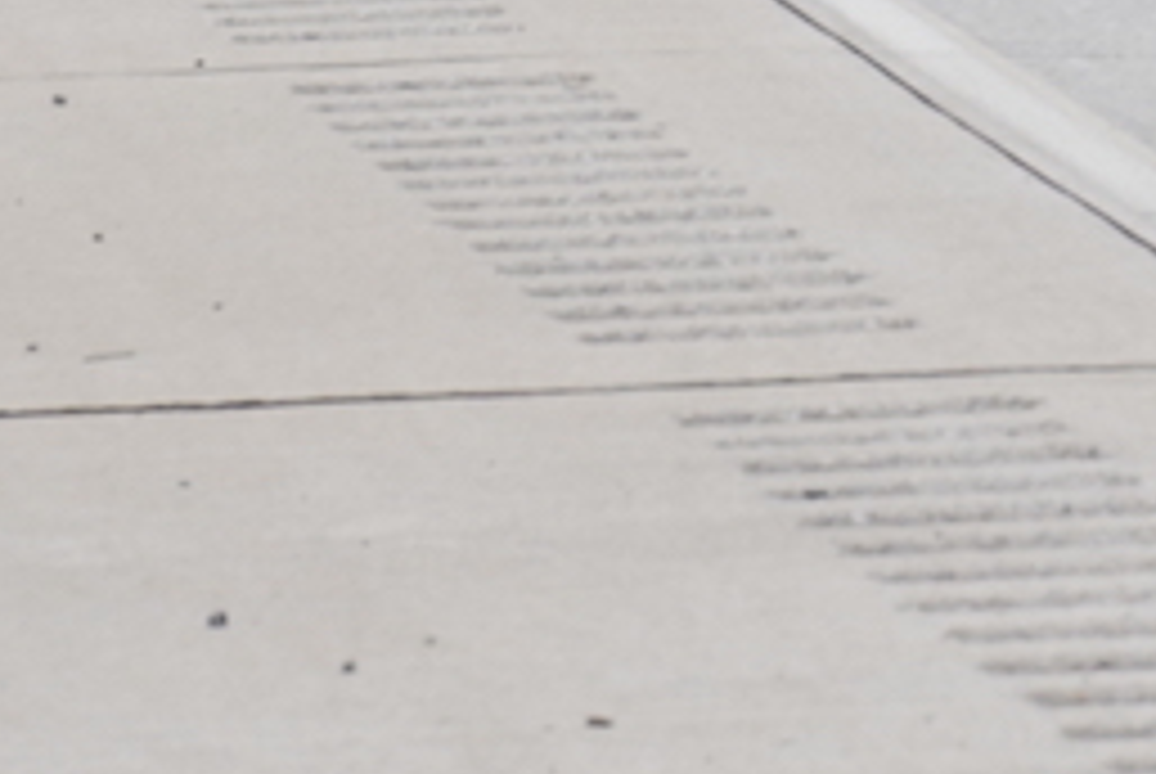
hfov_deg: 3.3
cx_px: 1484
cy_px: -1012
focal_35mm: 625
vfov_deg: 2.2
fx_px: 20092
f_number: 9
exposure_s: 1/800
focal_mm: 134
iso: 400
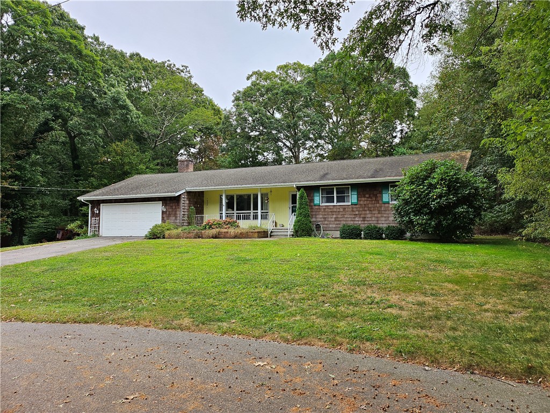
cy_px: 206
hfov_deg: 71.6
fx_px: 381
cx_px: 275
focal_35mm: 24
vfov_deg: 56.8
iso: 100
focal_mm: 5
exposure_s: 1/180
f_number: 1.8
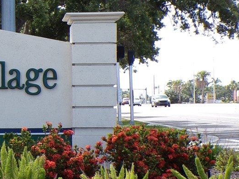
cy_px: 118
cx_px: -45
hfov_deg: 16.6
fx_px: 787
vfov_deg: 13.0
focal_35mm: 114
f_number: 4.9
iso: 100
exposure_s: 1/250
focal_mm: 6.6
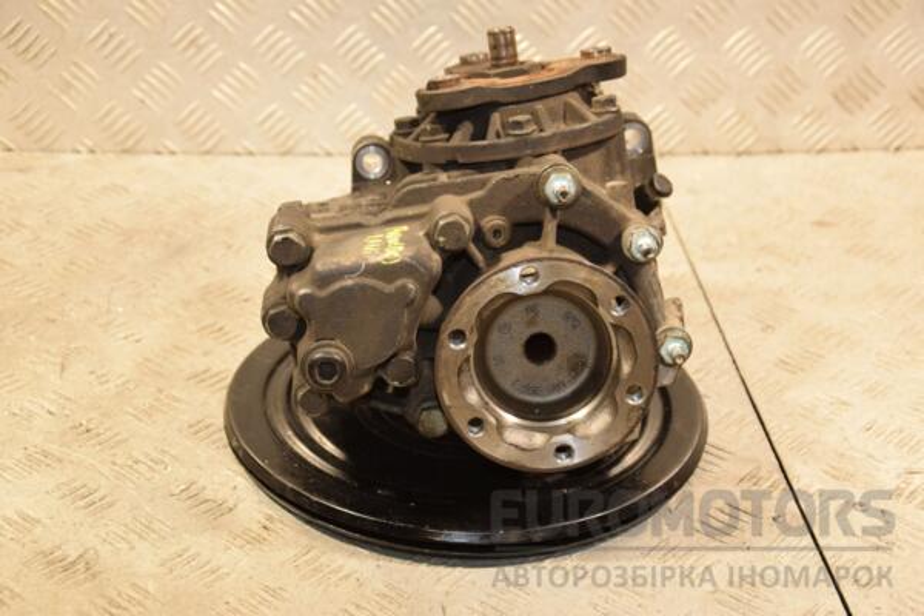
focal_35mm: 68
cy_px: 308
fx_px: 1732
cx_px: 462
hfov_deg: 29.9
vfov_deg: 20.2
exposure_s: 1/160
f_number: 4.8
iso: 800
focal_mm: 45
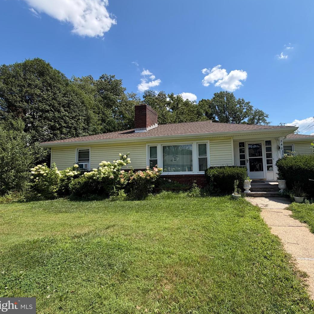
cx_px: 199
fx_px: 174
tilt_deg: +4.1
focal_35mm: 17
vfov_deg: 83.9
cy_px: 153
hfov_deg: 82.2
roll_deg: +2.4
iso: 25
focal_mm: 2.22
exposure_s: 1/770
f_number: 2.2
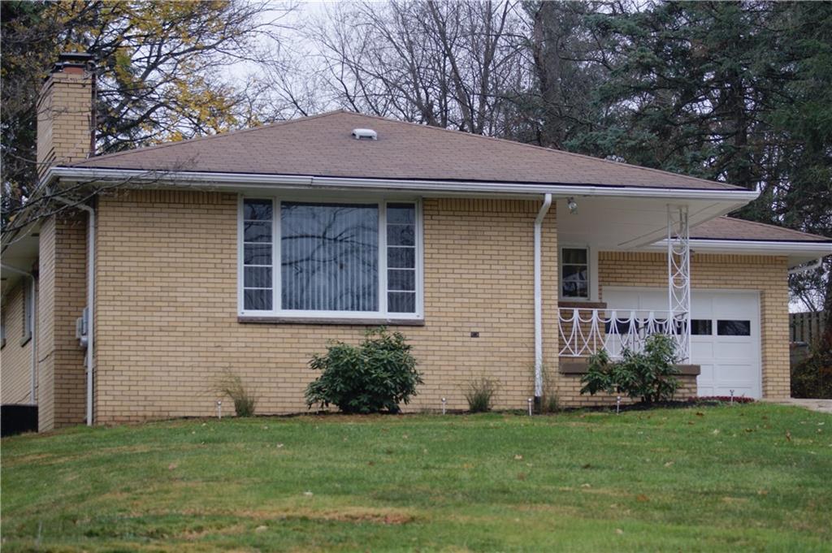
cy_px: 276
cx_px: 416
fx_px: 2598
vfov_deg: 12.2
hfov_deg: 18.2
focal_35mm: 112
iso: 160
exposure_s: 1/125
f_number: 4.5
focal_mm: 75
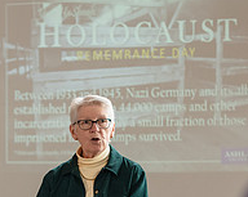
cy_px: 214
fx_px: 1458
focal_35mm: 199
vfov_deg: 7.7
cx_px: 92
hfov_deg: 9.7
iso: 1000
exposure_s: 1/160
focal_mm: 70
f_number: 3.2
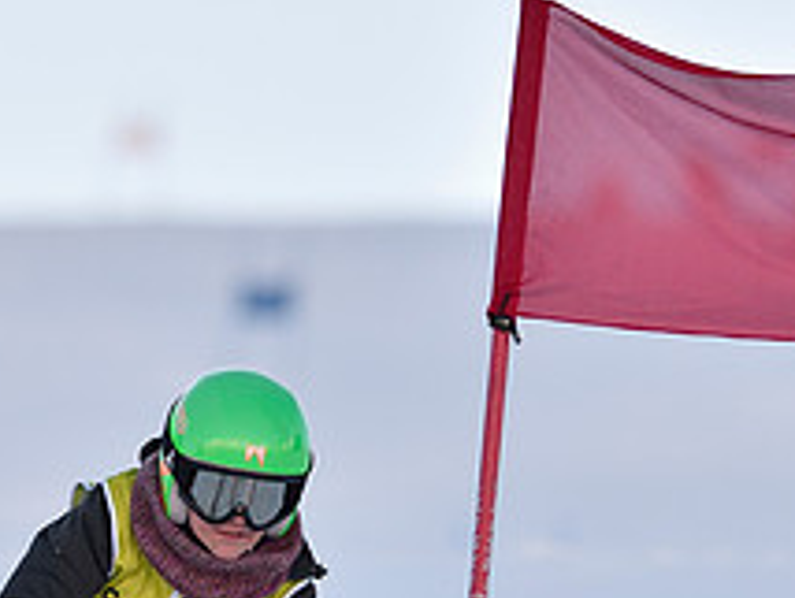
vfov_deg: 1.9
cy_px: 524
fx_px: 17957
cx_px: 115
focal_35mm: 781
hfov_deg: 2.5
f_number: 4.5
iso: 100
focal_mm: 300
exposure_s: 1/1250
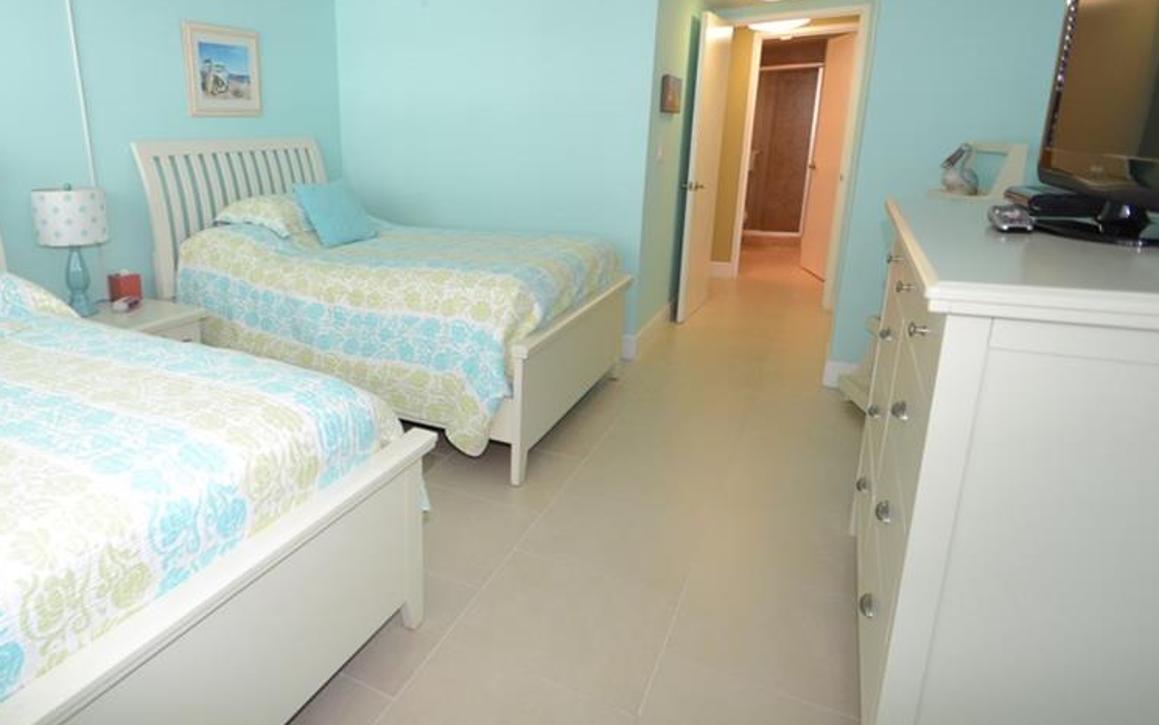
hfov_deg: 79.4
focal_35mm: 21
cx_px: 380
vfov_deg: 57.1
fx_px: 663
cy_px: 313
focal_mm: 10
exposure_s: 1/60
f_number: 4
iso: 400
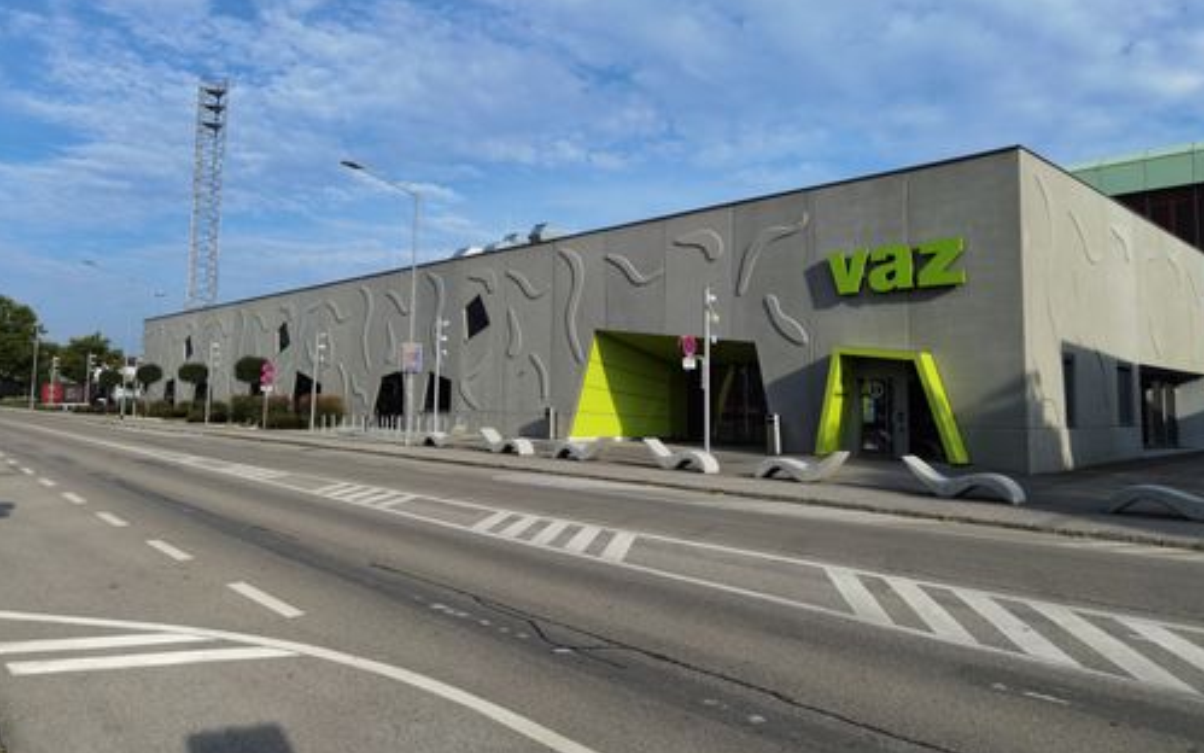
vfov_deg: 49.2
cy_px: 335
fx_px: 820
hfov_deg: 72.5
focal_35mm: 25
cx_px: 608
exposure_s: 1/5464
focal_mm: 6.71
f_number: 1.9
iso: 50
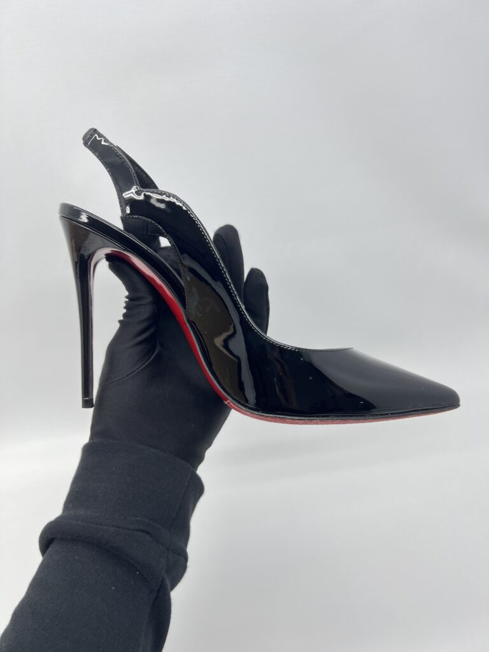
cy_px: 326
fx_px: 490
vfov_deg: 67.3
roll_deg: +2.9
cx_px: 244
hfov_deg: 53.1
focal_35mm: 26
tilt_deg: -36.1
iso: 40
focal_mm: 5.7
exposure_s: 1/100
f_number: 1.5
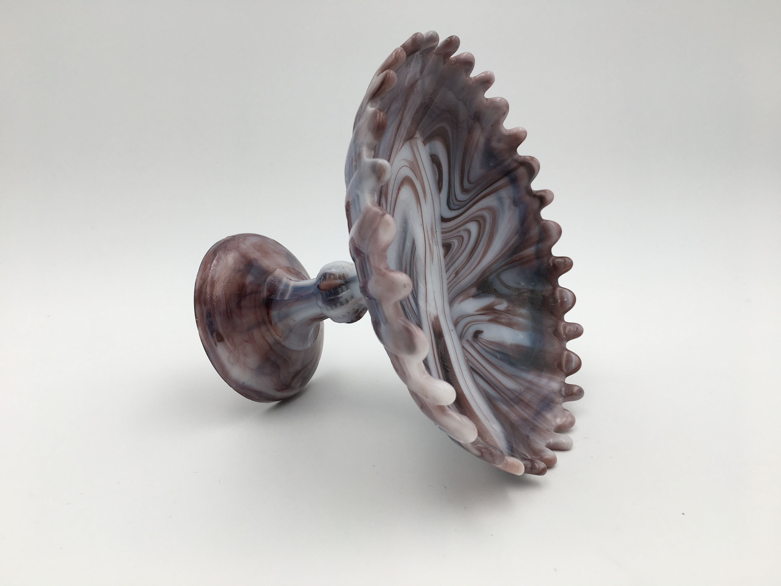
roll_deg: +0.1
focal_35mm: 29
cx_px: 390
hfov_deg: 61.7
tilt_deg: -13.2
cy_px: 293
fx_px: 654
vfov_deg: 48.2
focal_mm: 4.15
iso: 25
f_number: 2.2
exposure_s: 1/213
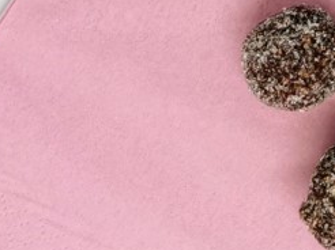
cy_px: -84
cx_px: 530
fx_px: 1479
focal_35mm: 153
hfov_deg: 12.2
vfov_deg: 9.5
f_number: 1.6
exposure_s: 1/100
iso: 100
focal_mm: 5.56
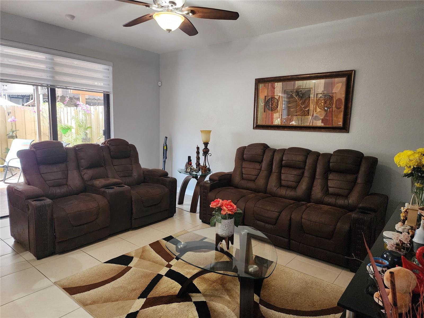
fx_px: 282
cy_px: 159
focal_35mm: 23
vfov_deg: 58.9
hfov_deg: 73.9
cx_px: 212
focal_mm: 6.4
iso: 800
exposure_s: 1/120
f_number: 1.8
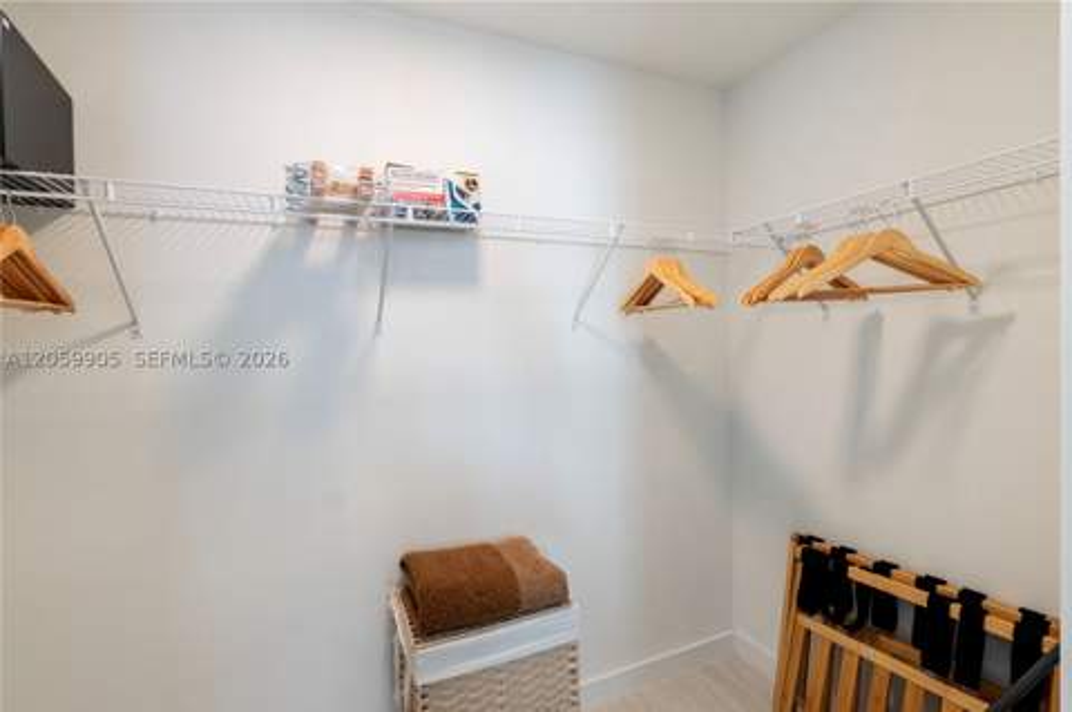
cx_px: 536
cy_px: 356
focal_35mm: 16
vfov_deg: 71.9
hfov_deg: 95.0
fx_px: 491
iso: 800
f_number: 8
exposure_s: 1/25
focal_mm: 11
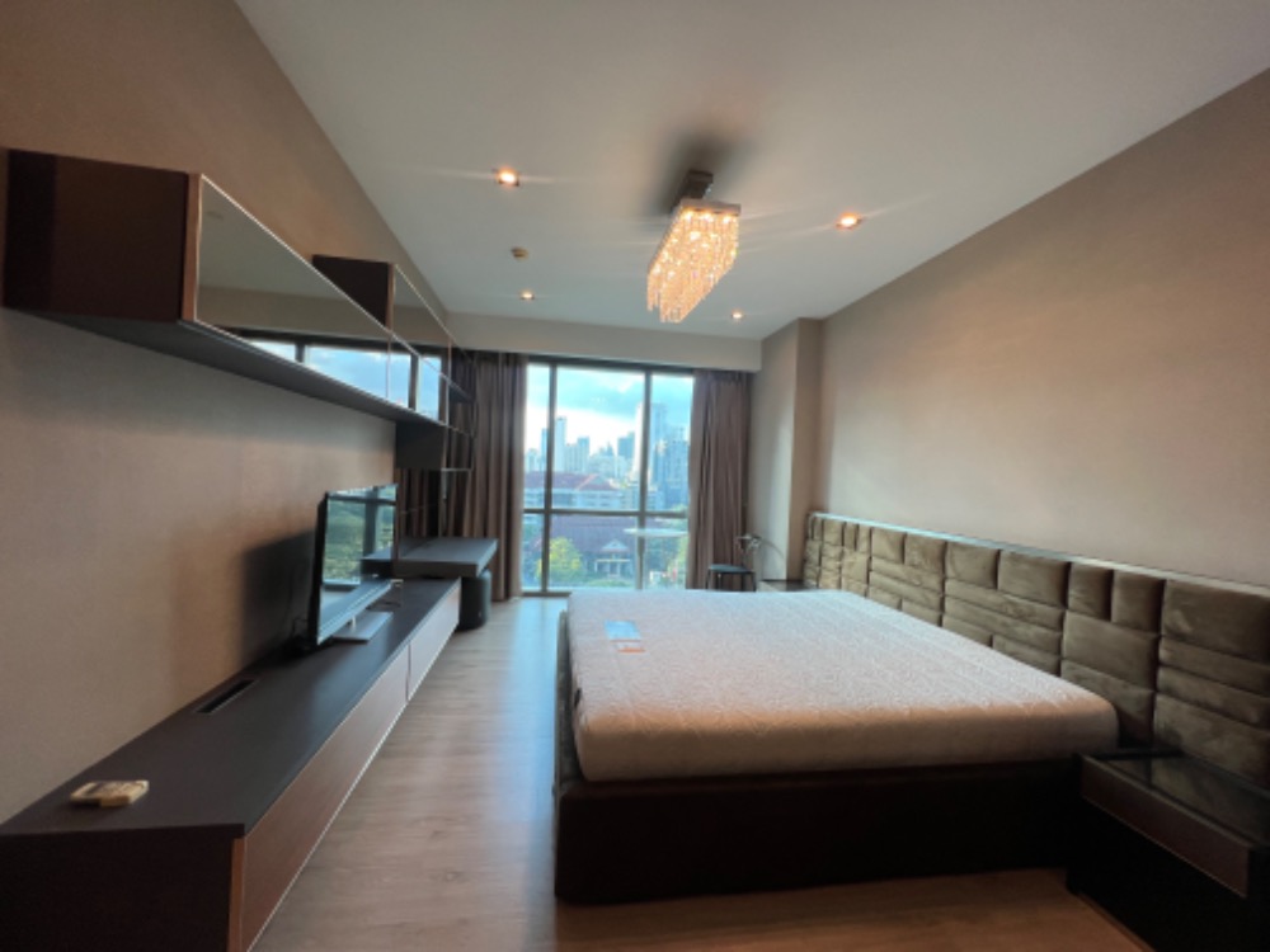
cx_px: 635
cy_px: 476
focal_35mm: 13
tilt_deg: +0.5
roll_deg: -1.1
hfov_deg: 106.2
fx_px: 477
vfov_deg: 89.9
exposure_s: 1/100
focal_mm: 1.57
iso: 40
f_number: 1.8
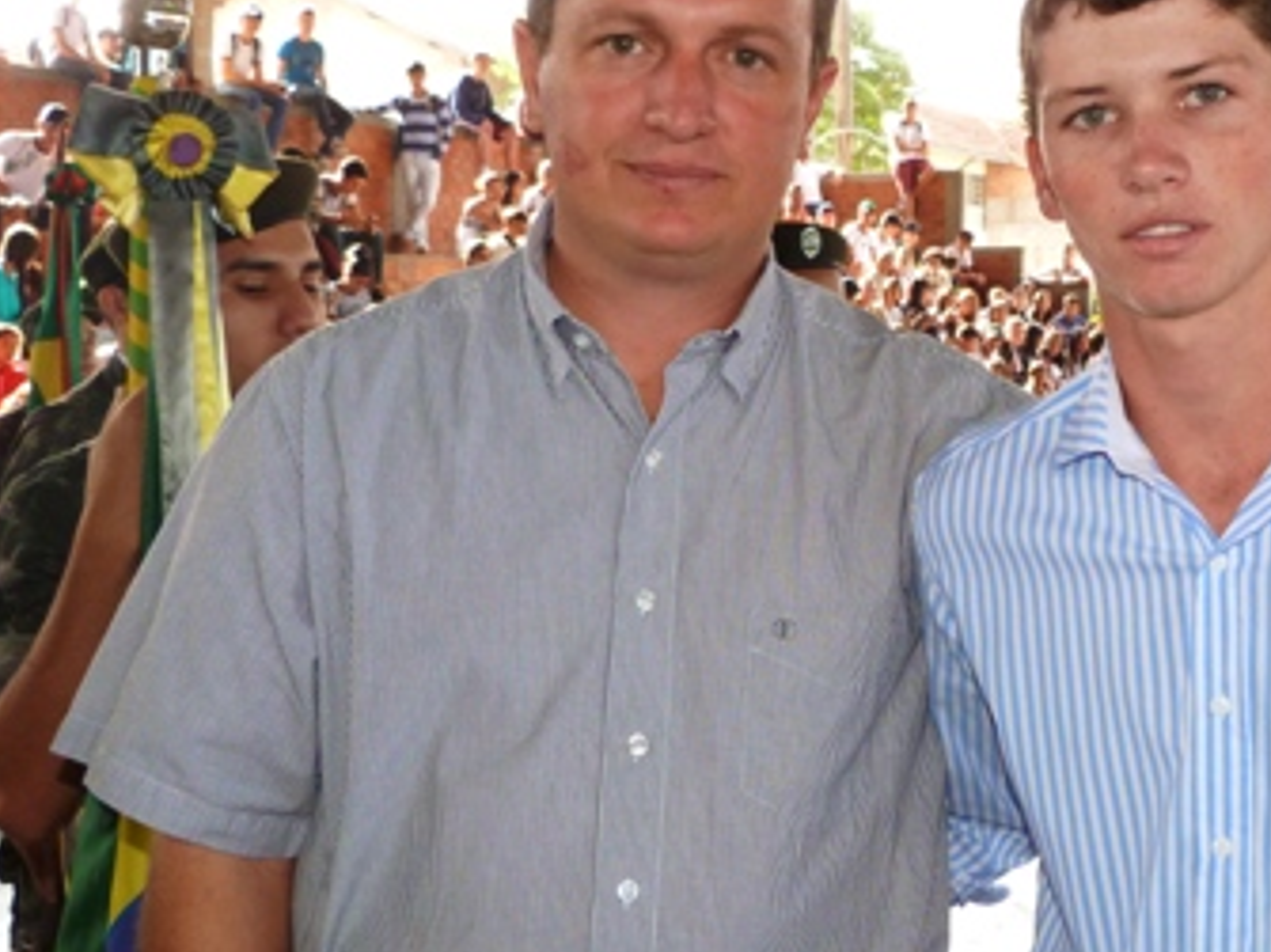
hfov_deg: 30.3
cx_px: 930
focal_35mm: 63
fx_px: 2312
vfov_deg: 23.3
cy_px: 542
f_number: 3
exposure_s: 1/125
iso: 200
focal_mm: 5.9
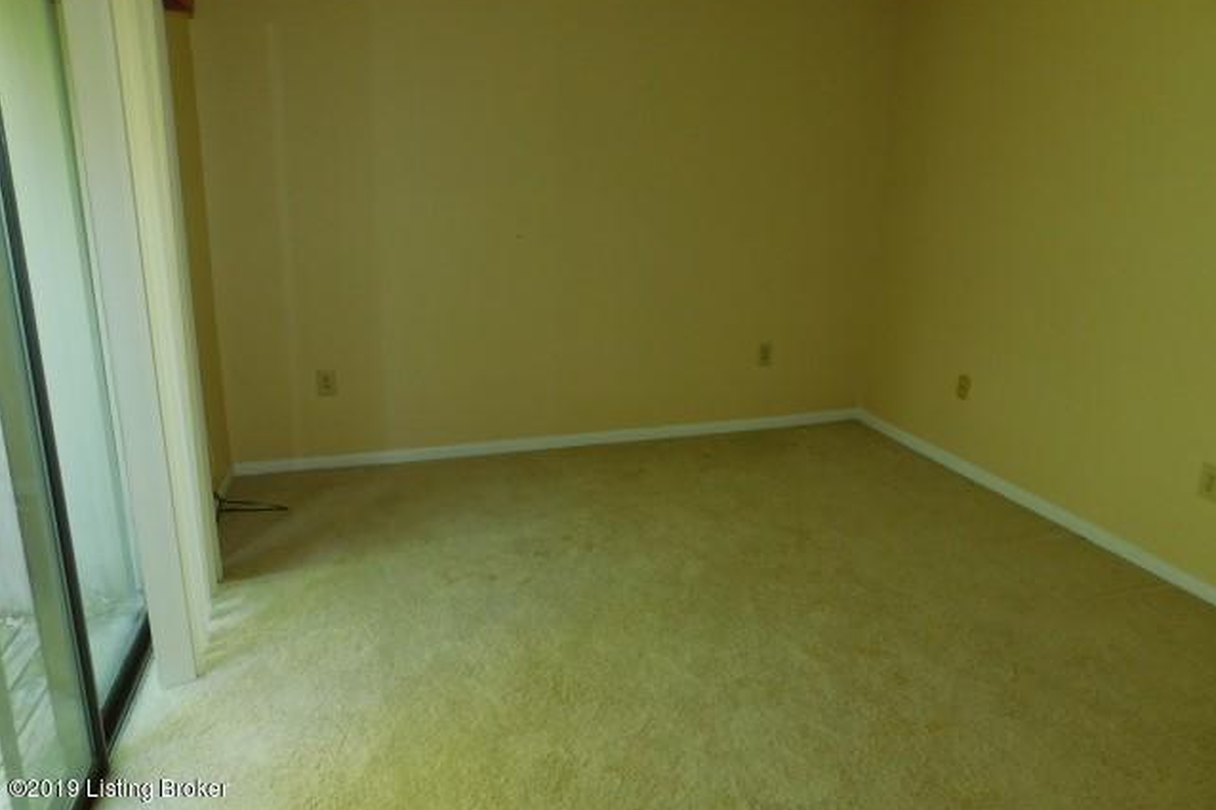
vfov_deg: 53.0
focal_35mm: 24
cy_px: 370
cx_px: 608
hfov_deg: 73.8
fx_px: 810
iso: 200
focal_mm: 4
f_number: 3
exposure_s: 1/30
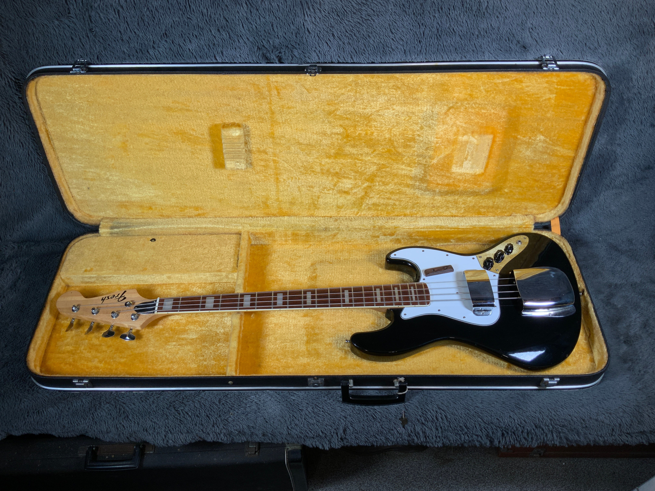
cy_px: 246
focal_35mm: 29
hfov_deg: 61.7
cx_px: 328
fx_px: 549
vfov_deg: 48.2
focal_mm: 3
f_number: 1.8
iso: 25
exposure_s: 1/156
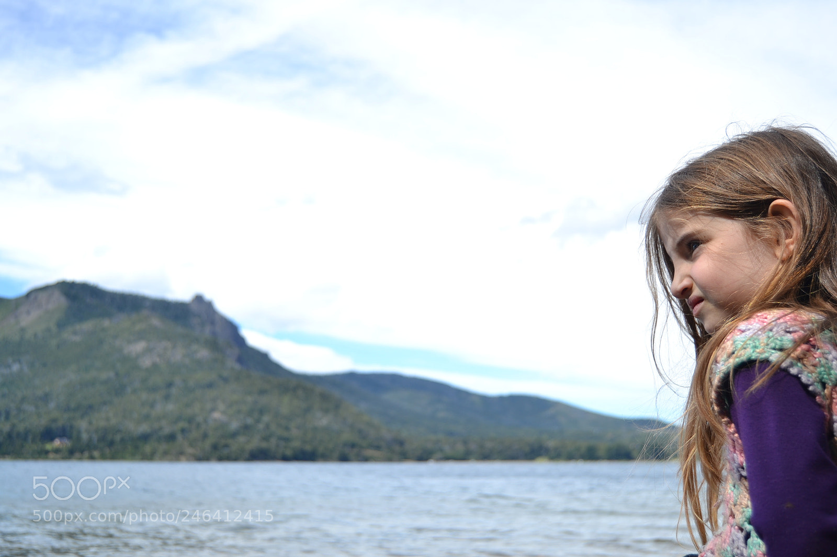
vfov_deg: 34.2
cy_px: 278
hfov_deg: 49.6
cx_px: 418
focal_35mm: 39
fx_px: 907
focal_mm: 26
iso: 100
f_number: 4
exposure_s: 1/500
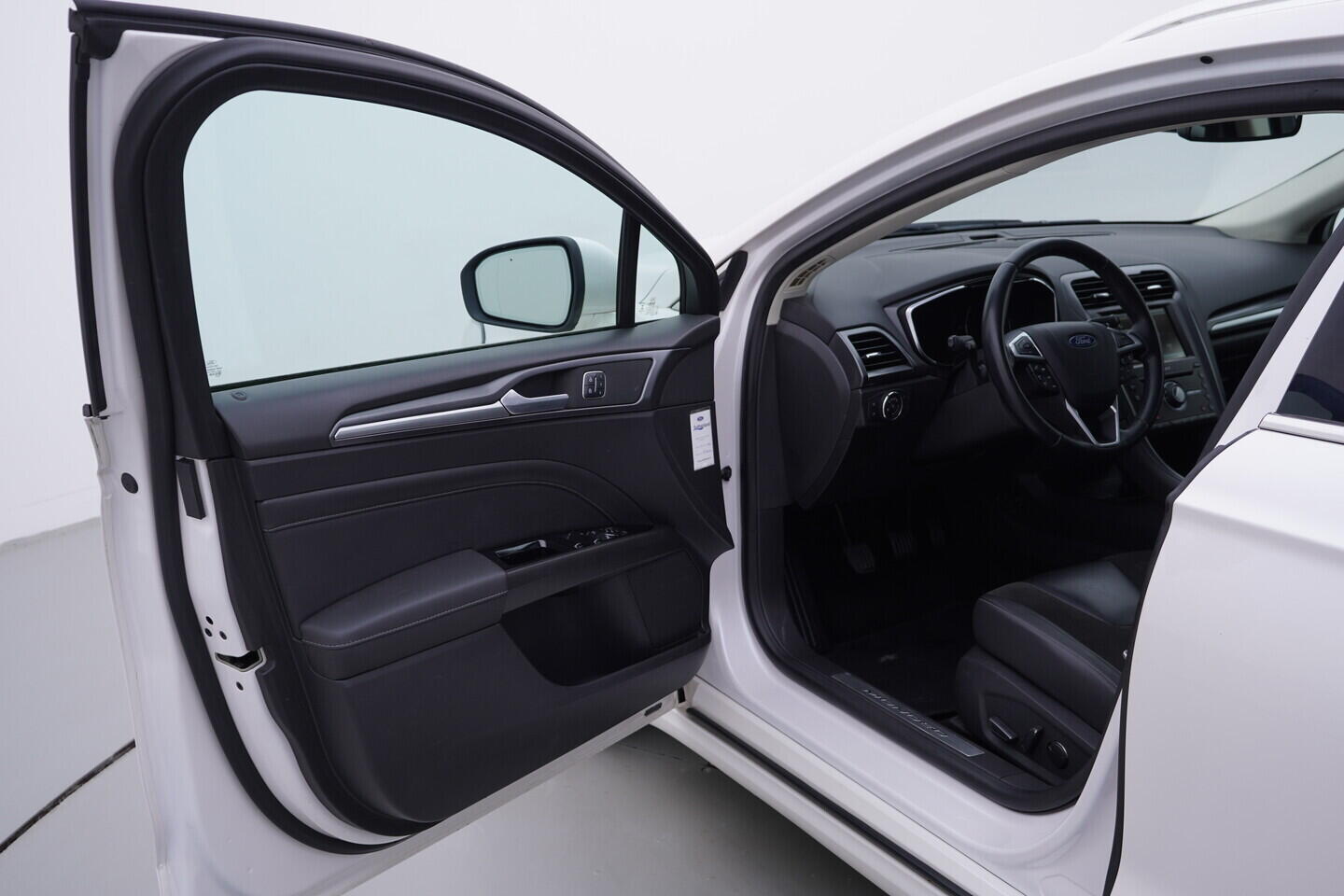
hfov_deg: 53.1
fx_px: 1344
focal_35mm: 36
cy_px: 448
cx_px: 672
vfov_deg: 36.9
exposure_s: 1/80
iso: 125
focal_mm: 24
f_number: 4
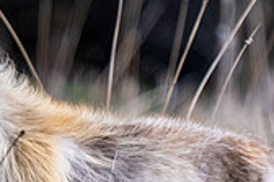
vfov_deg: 0.5
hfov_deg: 0.7
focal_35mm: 2755
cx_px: 20
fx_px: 20967
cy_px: 63
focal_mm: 600
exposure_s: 1/1600
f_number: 9
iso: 1400
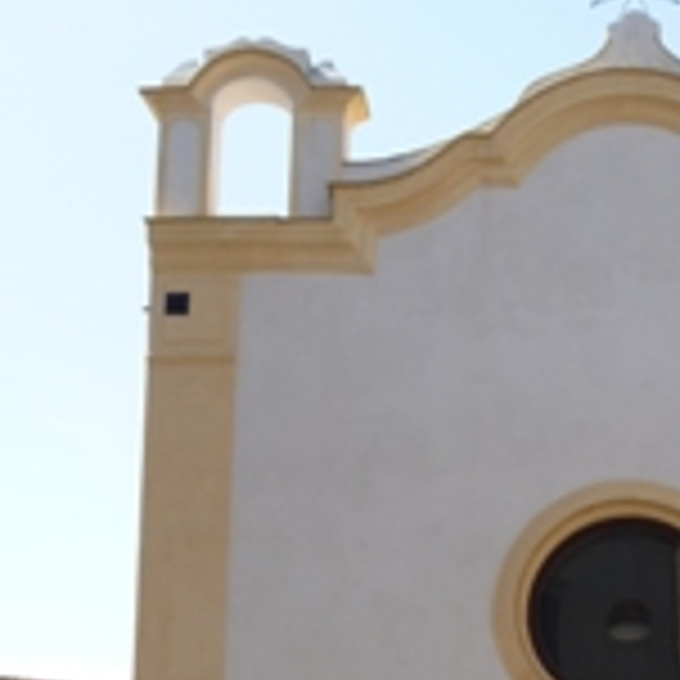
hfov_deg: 15.7
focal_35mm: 110
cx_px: 594
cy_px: 806
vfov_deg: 15.3
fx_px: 2445
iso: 80
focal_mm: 8.3
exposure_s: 1/400
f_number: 3.9
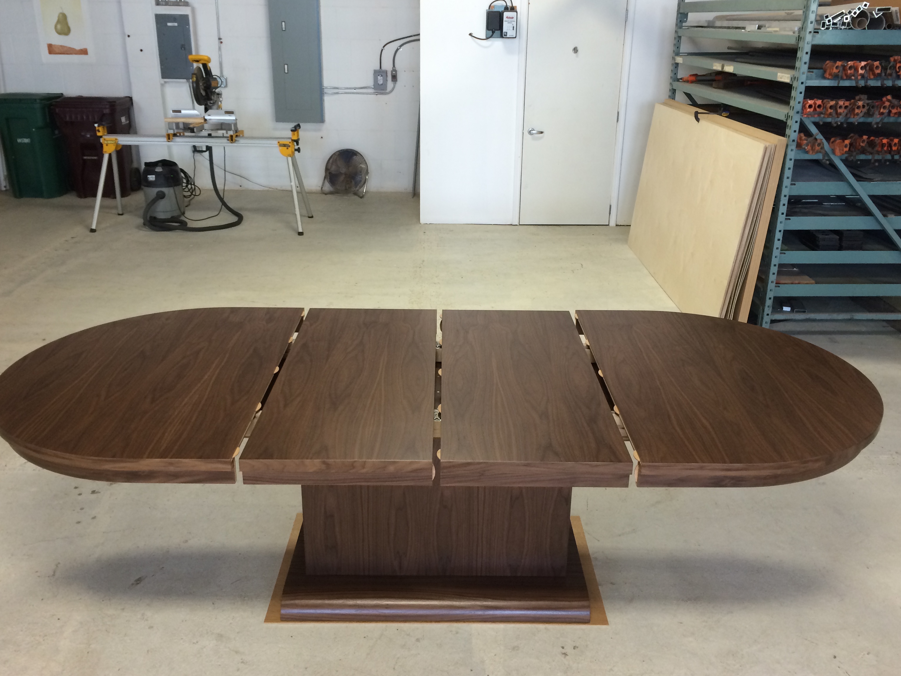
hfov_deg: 58.3
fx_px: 807
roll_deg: -0.8
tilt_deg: -21.8
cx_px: 453
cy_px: 334
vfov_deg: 45.4
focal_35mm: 31
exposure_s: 1/30
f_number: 2.2
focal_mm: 4.15
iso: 50
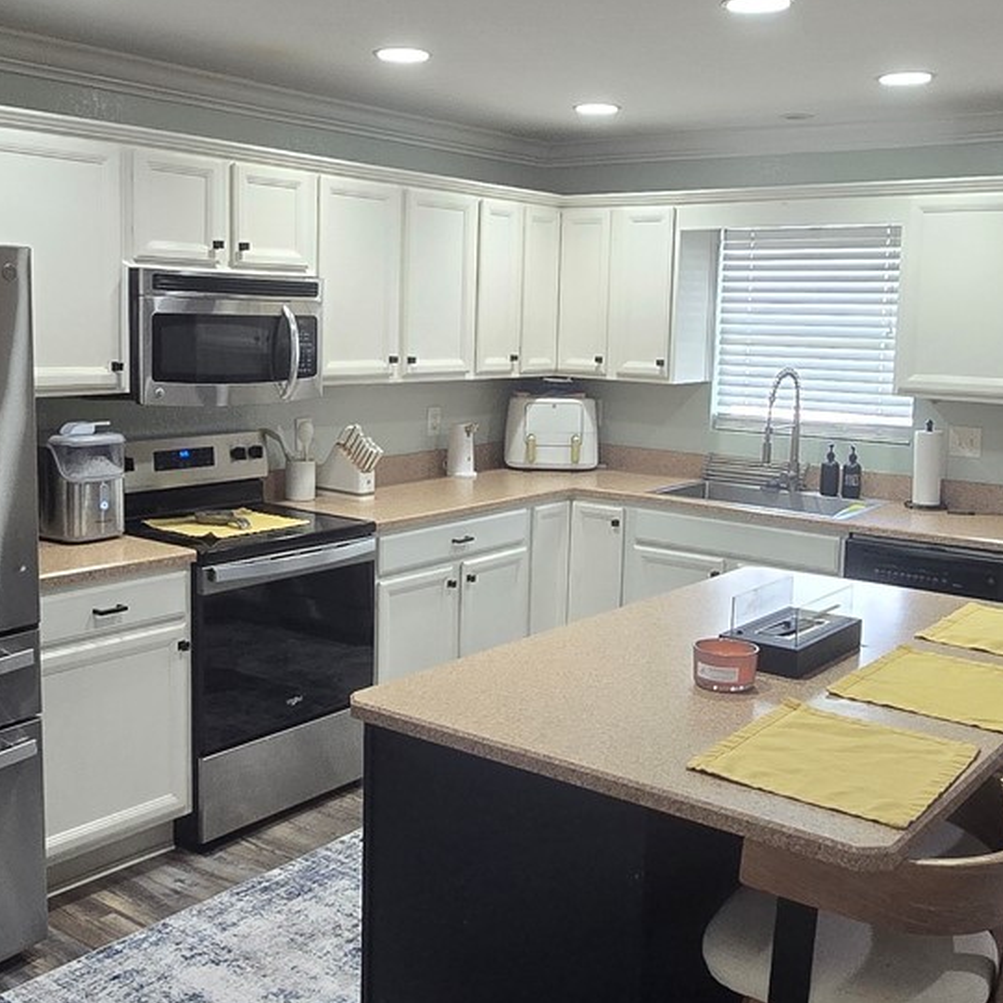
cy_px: 463
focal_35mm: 34
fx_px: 1115
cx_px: 523
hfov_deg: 48.4
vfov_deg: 48.4
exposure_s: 1/60
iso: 400
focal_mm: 2.2
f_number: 2.2
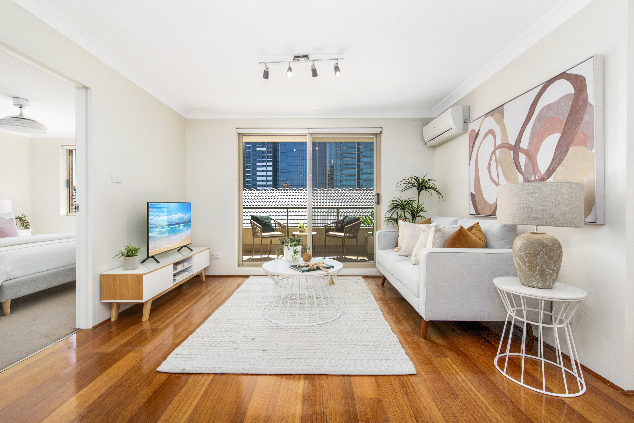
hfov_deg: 96.7
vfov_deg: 73.8
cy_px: 212
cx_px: 317
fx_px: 282
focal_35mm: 16
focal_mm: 16
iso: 320
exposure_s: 1/250
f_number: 8
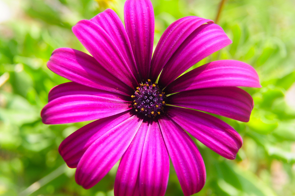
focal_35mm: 82
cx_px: 150
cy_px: 101
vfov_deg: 16.6
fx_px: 671
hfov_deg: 24.8
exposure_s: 1/125
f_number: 9
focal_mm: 50
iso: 200
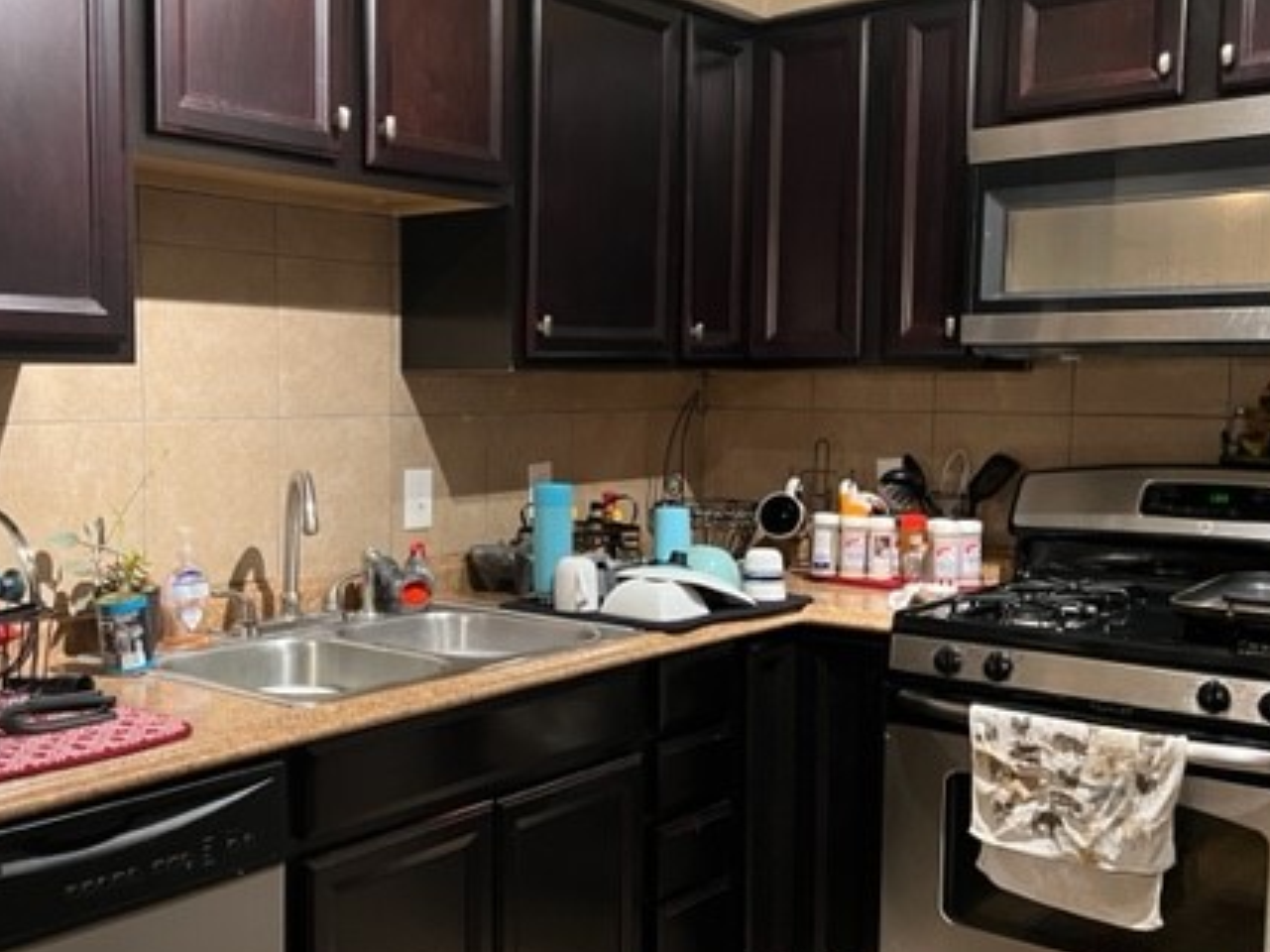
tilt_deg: -5.0
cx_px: 410
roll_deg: -0.1
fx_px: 1430
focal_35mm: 39
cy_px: 518
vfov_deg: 36.8
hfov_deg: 47.0
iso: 500
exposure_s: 1/40
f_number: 1.5
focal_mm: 5.7
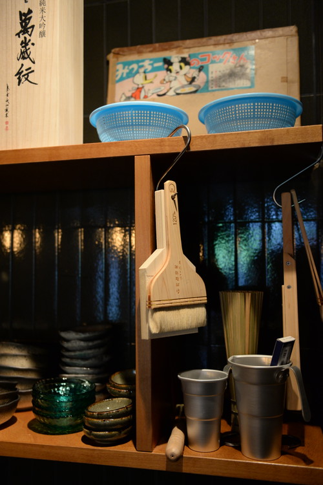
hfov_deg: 37.9
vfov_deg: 54.4
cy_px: 242
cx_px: 162
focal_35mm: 35
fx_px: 471
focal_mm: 35
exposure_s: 1/100
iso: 2000
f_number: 2.8
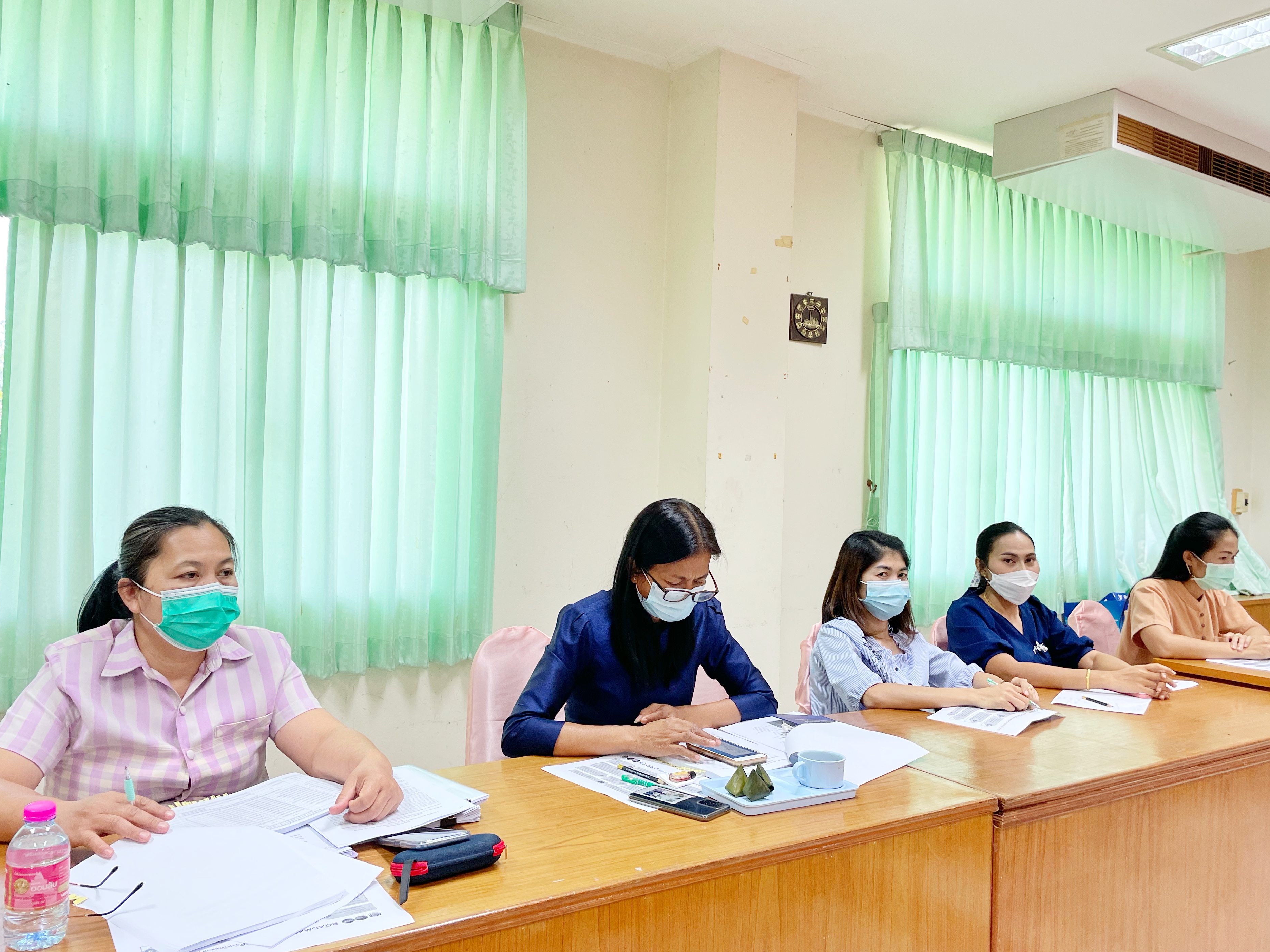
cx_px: 658
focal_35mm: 28
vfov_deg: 49.7
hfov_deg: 63.4
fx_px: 1027
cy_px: 480
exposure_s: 1/100
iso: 80
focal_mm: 4.2
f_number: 1.6
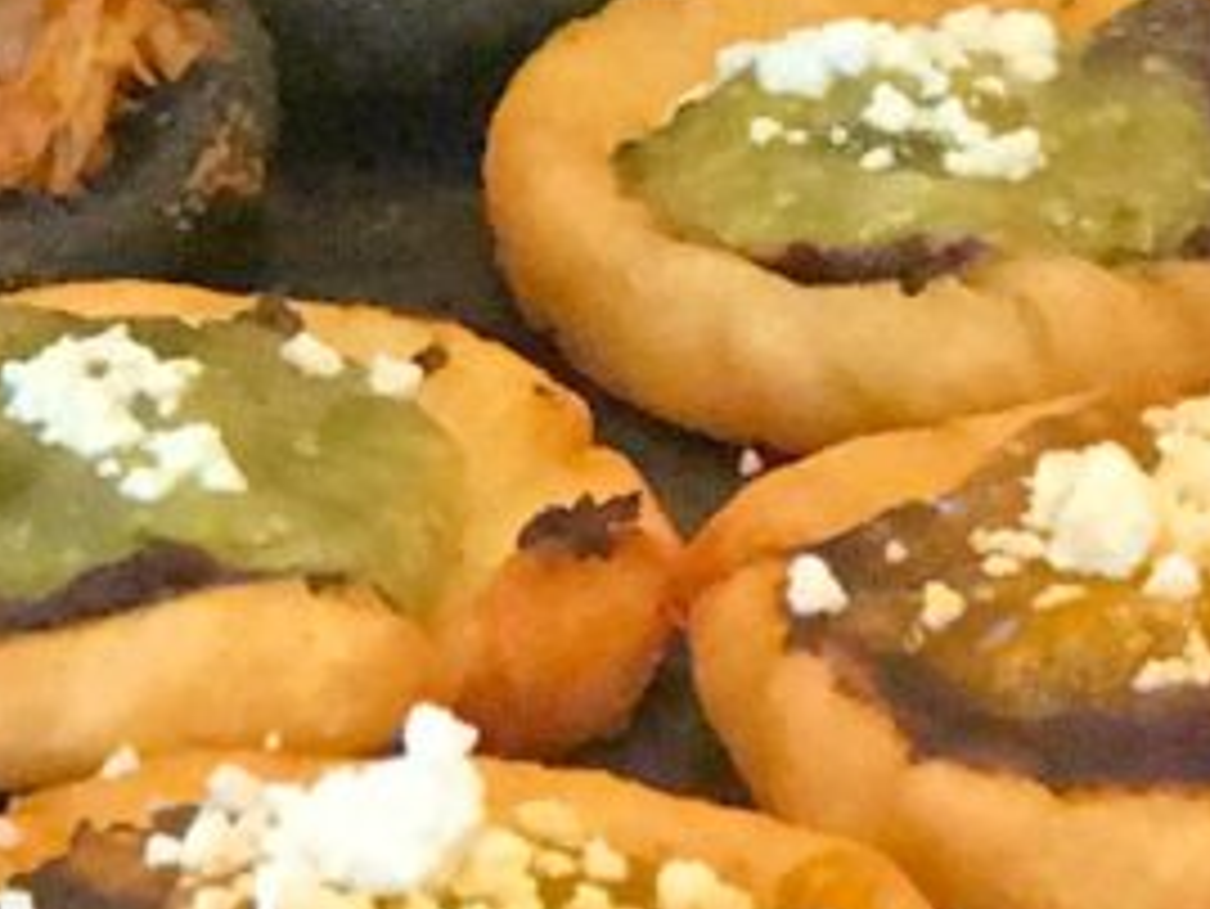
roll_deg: -1.1
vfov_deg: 5.0
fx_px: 10386
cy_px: 140
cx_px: 805
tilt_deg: -27.2
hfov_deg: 6.7
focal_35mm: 297
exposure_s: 1/60
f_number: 2.8
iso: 640
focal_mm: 6.6
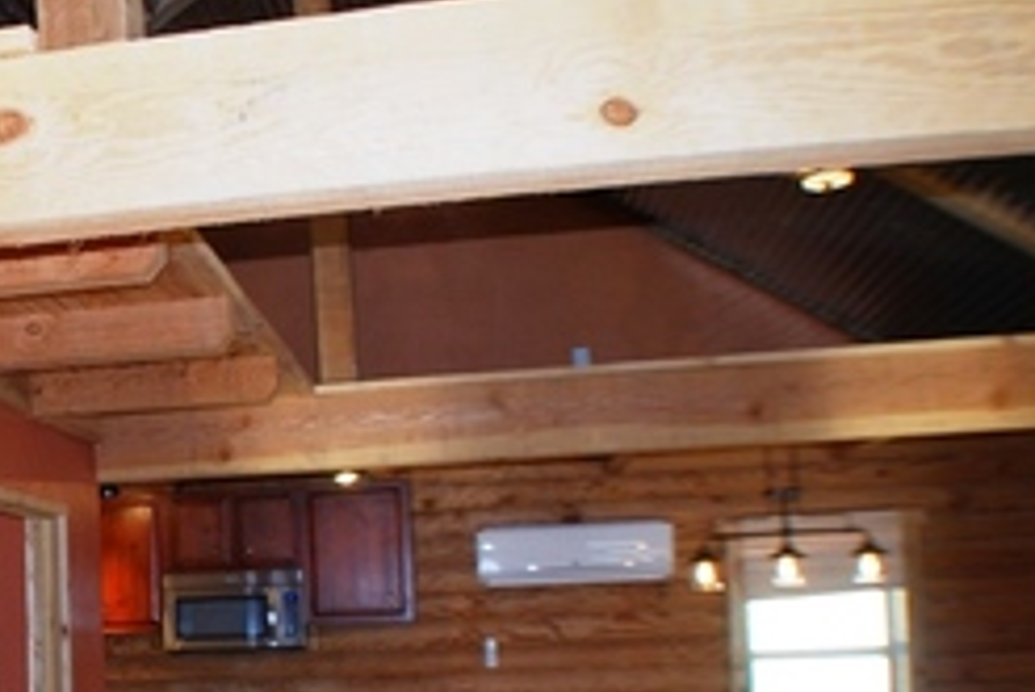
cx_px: -184
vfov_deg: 19.4
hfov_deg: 26.0
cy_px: 491
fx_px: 2014
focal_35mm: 70
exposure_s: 1/60
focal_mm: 18
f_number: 3.5
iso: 200
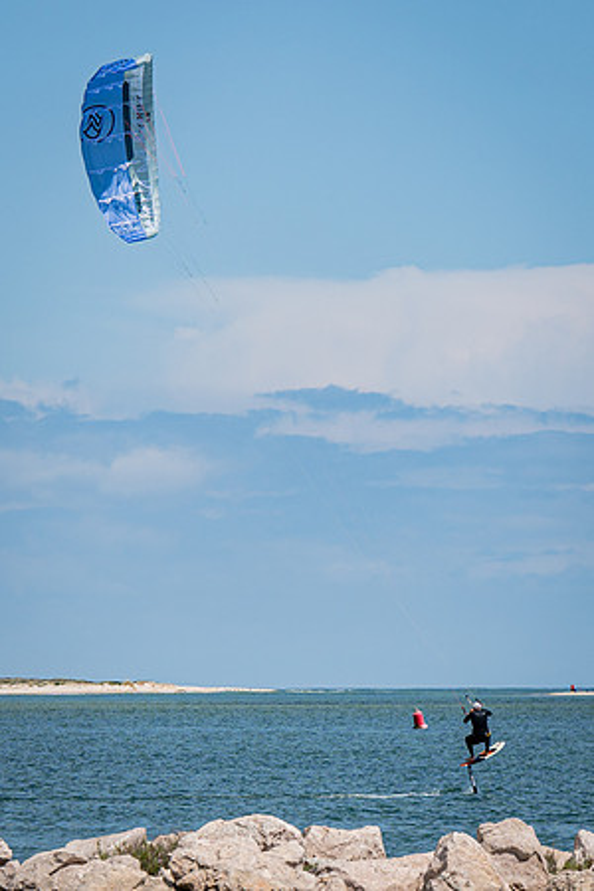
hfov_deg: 5.4
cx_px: 420
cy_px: 402
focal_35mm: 255
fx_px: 6320
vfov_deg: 8.1
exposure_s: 1/1000
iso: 160
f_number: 8
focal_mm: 105
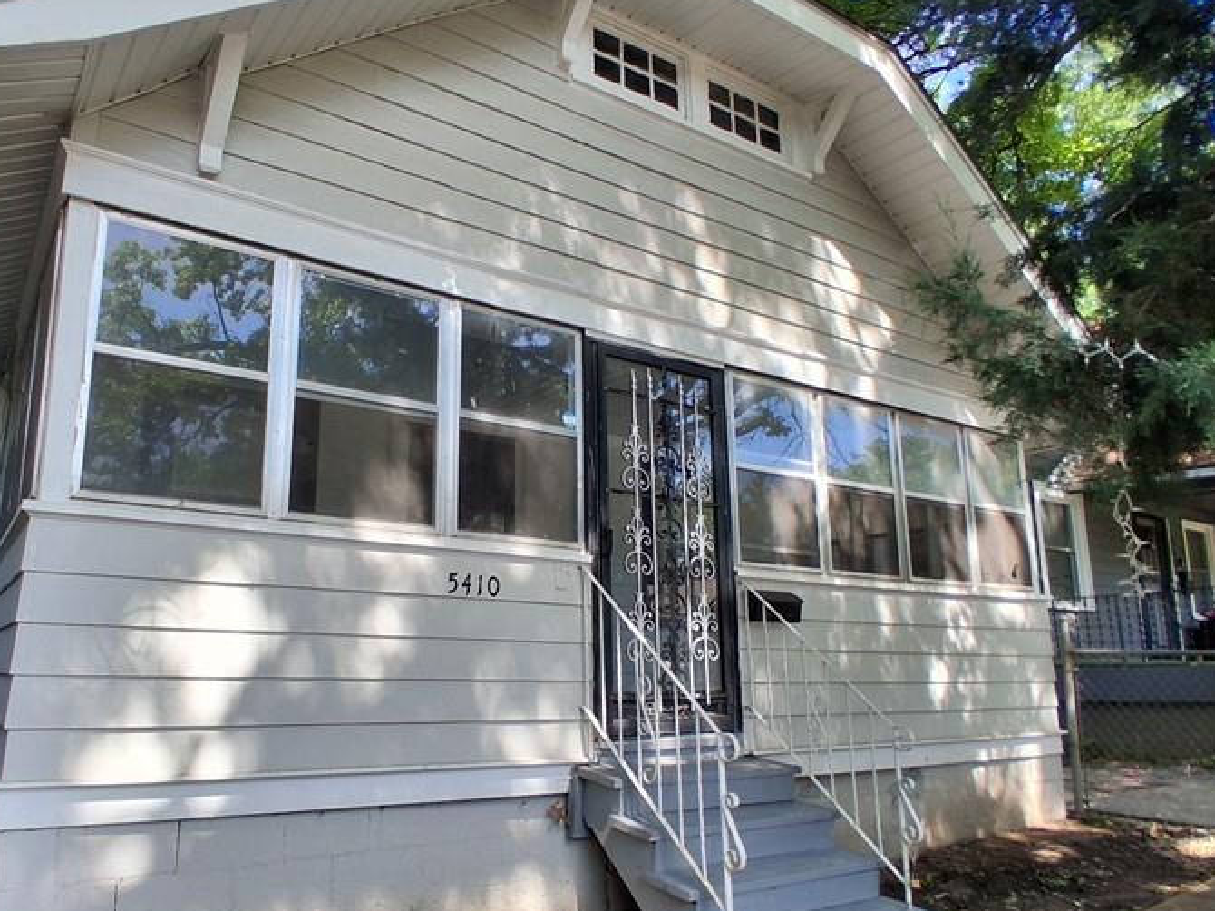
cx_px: 530
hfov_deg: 67.1
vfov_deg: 53.0
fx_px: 912
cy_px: 474
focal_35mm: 26
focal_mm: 1.4
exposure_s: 1/358
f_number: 2.2
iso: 50
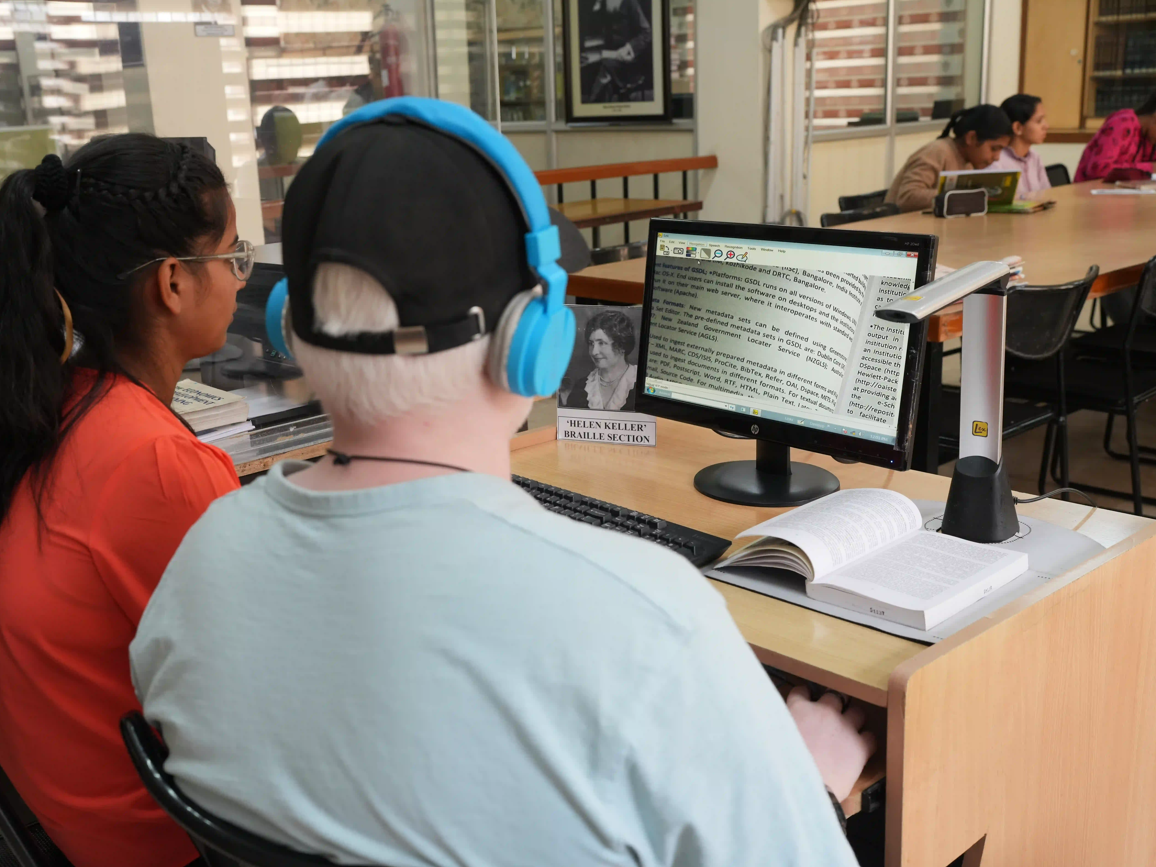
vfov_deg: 37.7
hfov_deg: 48.9
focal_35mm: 38
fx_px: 1269
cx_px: 524
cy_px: 432
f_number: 5.6
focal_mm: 35
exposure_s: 1/40
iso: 800
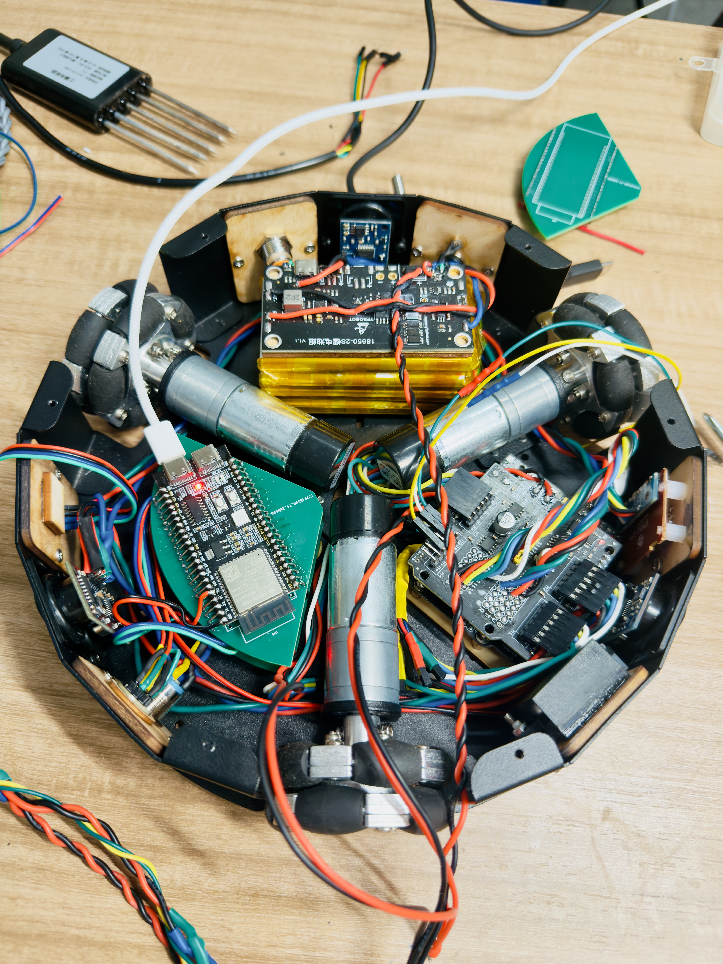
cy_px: 482
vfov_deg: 71.6
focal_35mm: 24
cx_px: 362
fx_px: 668
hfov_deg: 56.8
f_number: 1.78
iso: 160
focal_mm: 6.76
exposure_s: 1/60
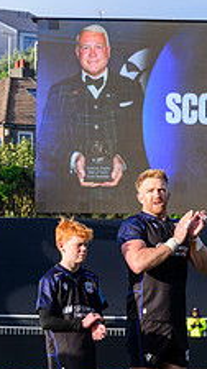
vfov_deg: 6.1
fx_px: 3456
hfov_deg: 3.4
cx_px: 371
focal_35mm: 353
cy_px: 219
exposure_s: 1/500
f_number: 9
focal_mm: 99
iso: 500
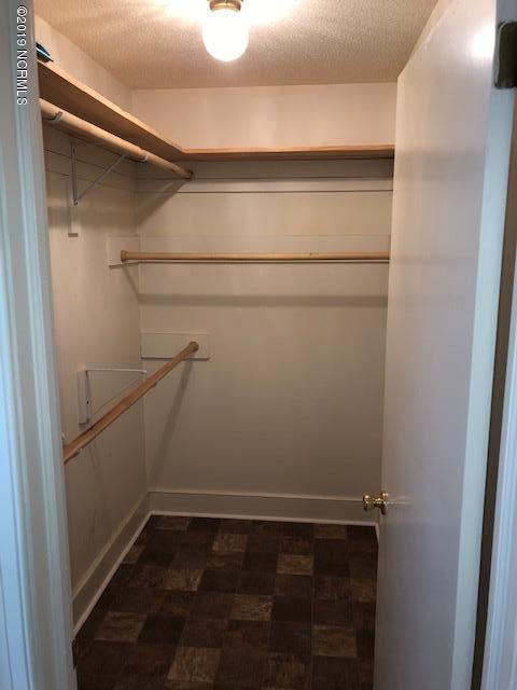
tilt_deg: -9.5
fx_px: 558
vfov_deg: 63.4
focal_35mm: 28
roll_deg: -0.8
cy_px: 345
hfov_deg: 49.7
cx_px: 258
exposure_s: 1/15
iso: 32
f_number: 1.8
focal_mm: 3.99
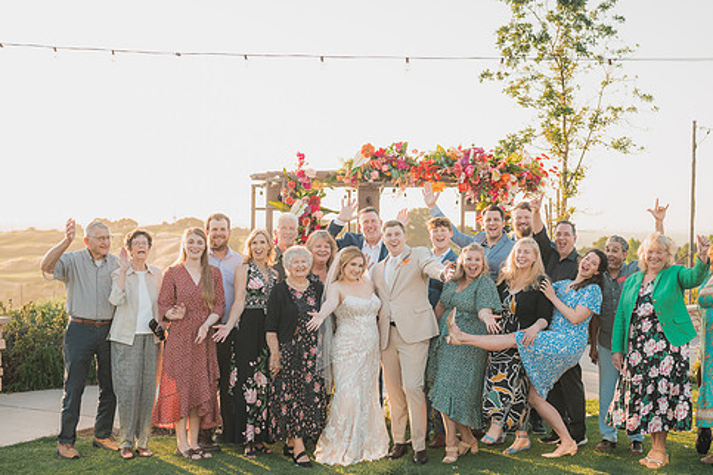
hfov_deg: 33.3
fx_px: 1188
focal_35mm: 60
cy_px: 253
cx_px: 418
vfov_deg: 22.6
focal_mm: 50
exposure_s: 1/640
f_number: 2.8
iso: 200
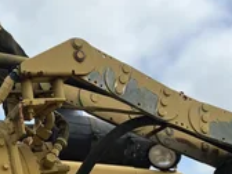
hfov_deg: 29.1
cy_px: 180
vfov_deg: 22.6
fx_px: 416
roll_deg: -1.4
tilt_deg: +11.1
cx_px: -3
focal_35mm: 62
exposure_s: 1/2571
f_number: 1.6
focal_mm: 5.1
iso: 50
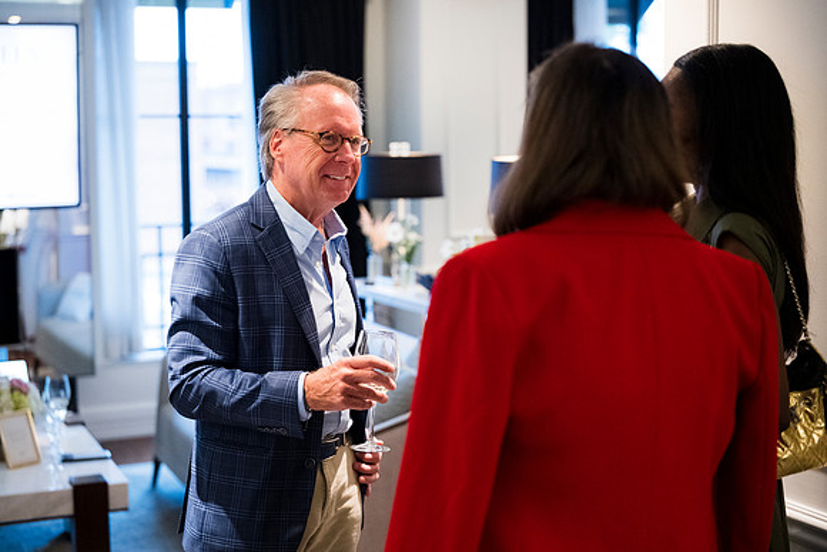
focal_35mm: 55
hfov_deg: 36.2
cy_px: 276
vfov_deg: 24.6
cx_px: 414
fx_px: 1264
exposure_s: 1/200
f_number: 2.2
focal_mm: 55
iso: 4000
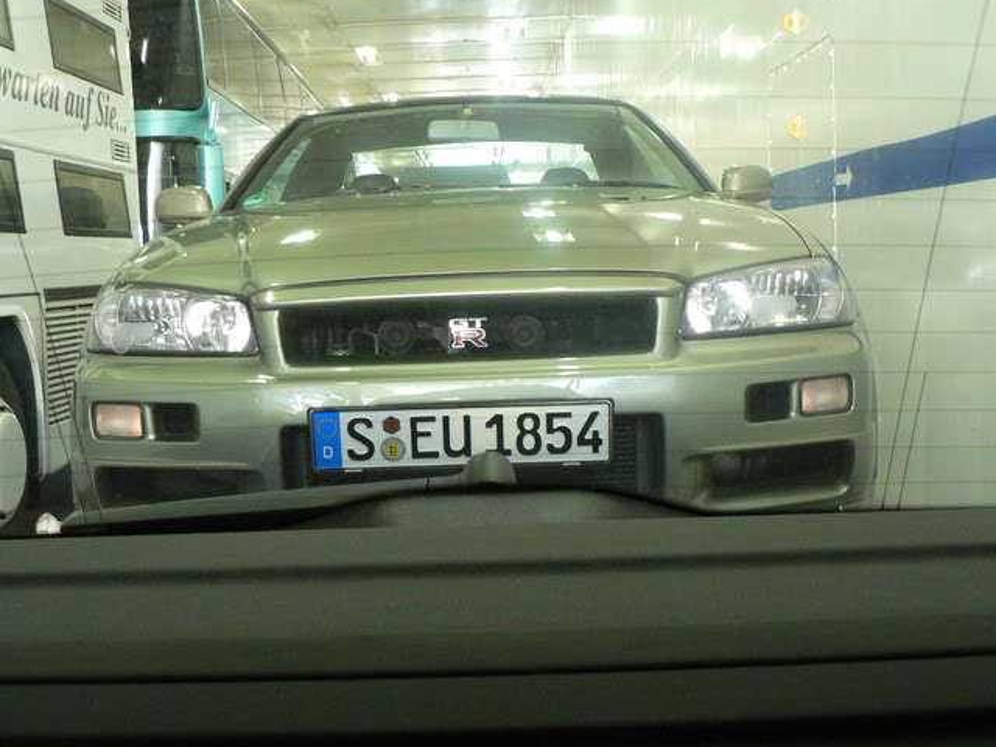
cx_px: 498
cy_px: 431
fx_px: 1295
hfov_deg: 42.1
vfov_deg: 32.1
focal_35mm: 45
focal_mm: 6
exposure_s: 1/6
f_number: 2.8
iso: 200
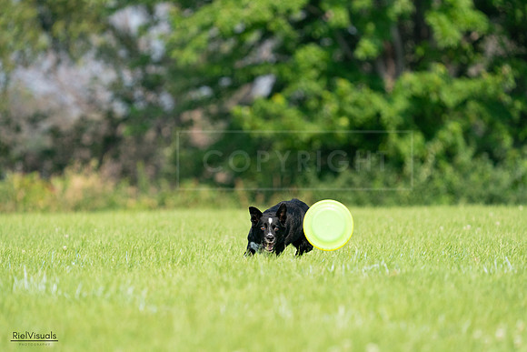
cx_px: 264
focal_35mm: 400
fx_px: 5857
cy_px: 176
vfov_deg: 3.4
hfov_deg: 5.2
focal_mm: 400
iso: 2000
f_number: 6.3
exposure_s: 1/4000
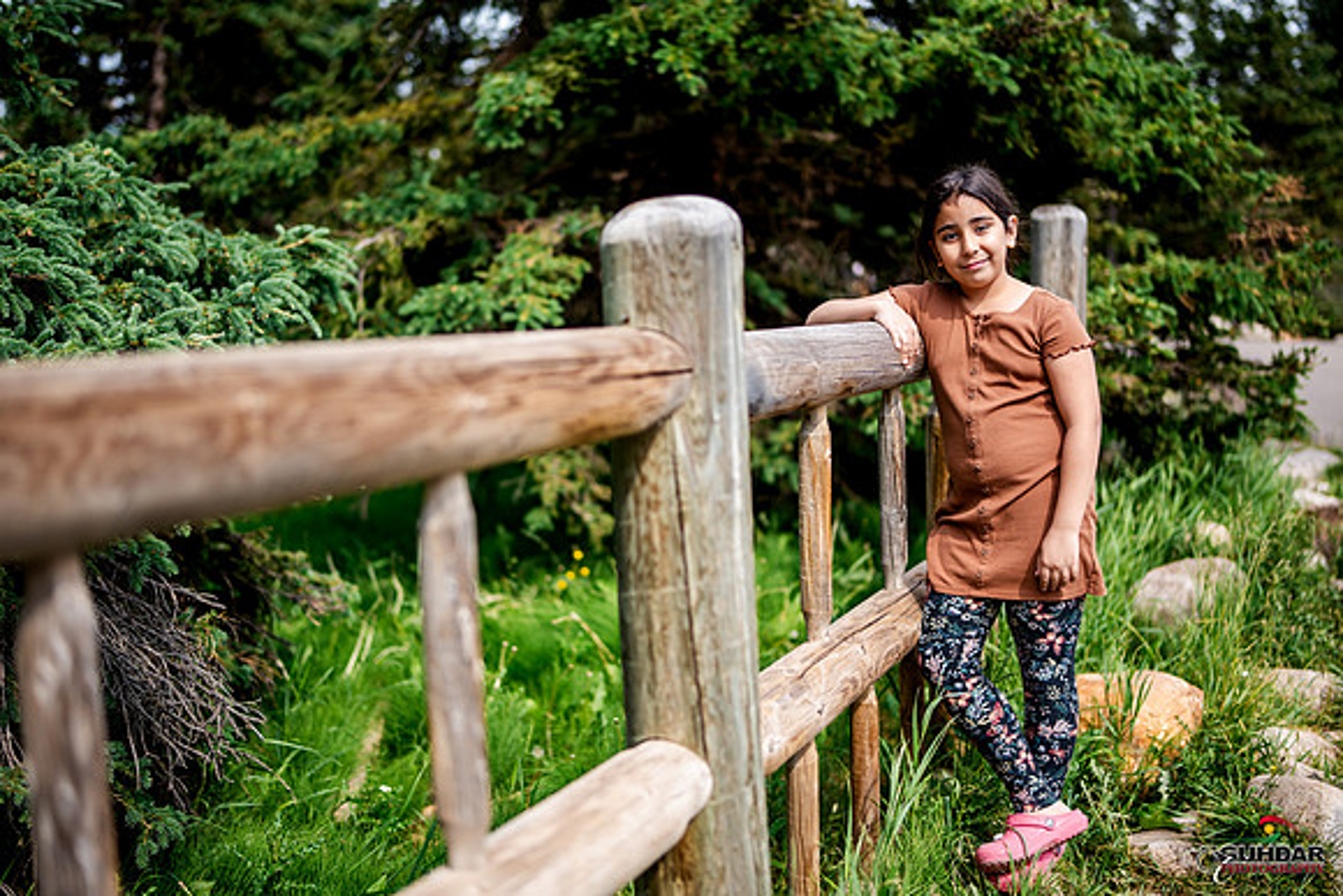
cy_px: 448
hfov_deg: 54.4
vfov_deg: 37.9
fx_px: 1306
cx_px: 672
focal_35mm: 35
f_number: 1.2
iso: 200
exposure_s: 1/6400
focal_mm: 35
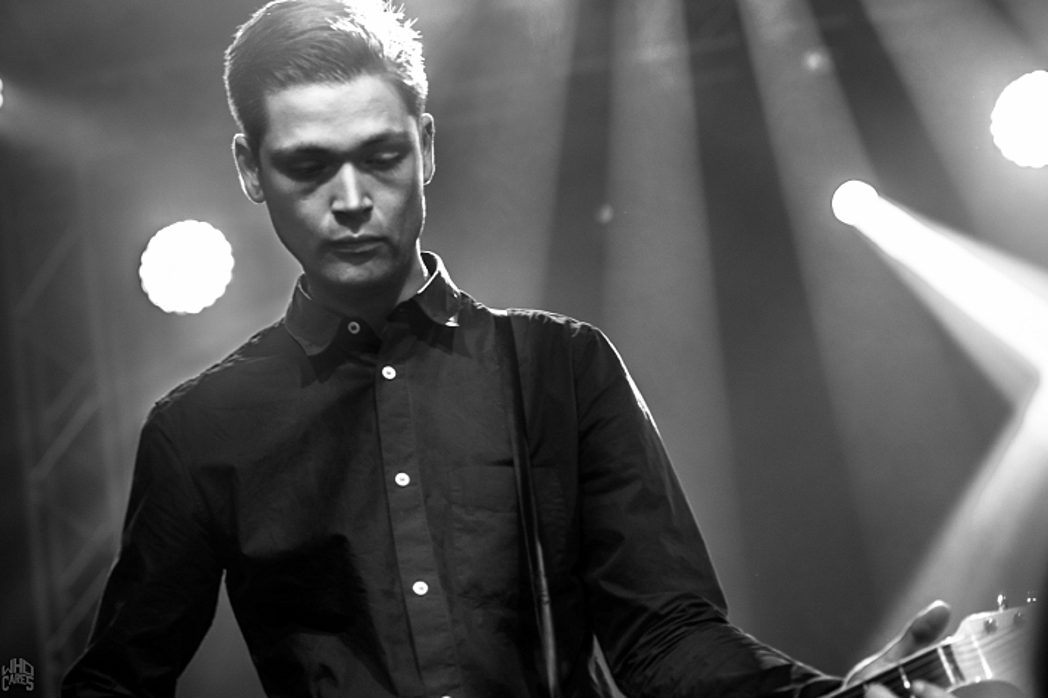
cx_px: 520
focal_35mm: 106
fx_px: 3085
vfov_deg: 12.9
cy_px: 351
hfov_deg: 19.3
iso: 200
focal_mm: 70
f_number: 2.8
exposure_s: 1/100
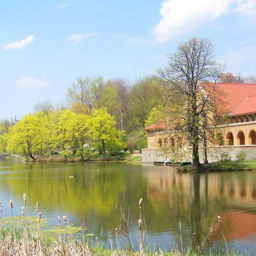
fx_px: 519
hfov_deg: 27.6
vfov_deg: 27.7
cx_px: 169
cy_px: 135
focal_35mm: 62
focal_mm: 6.3
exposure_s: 1/640
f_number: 4
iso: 200
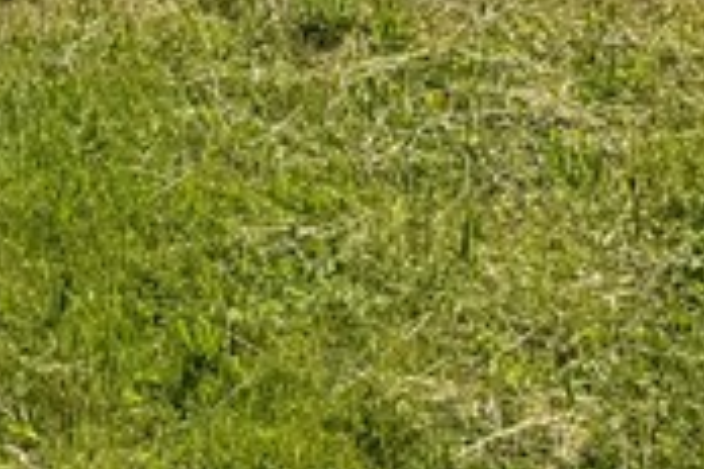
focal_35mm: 147
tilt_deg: +4.7
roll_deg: -1.4
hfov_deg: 14.0
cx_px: 388
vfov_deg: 7.9
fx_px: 2874
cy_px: -1011
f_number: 1.78
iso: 80
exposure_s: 1/5319
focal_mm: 6.76
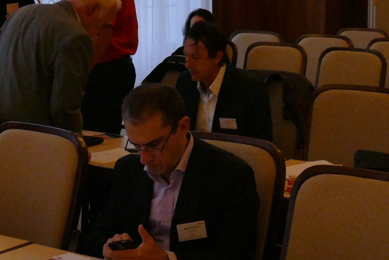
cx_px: 113
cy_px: 15
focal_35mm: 98
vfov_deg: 13.8
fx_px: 1059
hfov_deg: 20.7
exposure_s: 1/320
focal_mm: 13.97
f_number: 3.1
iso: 2000
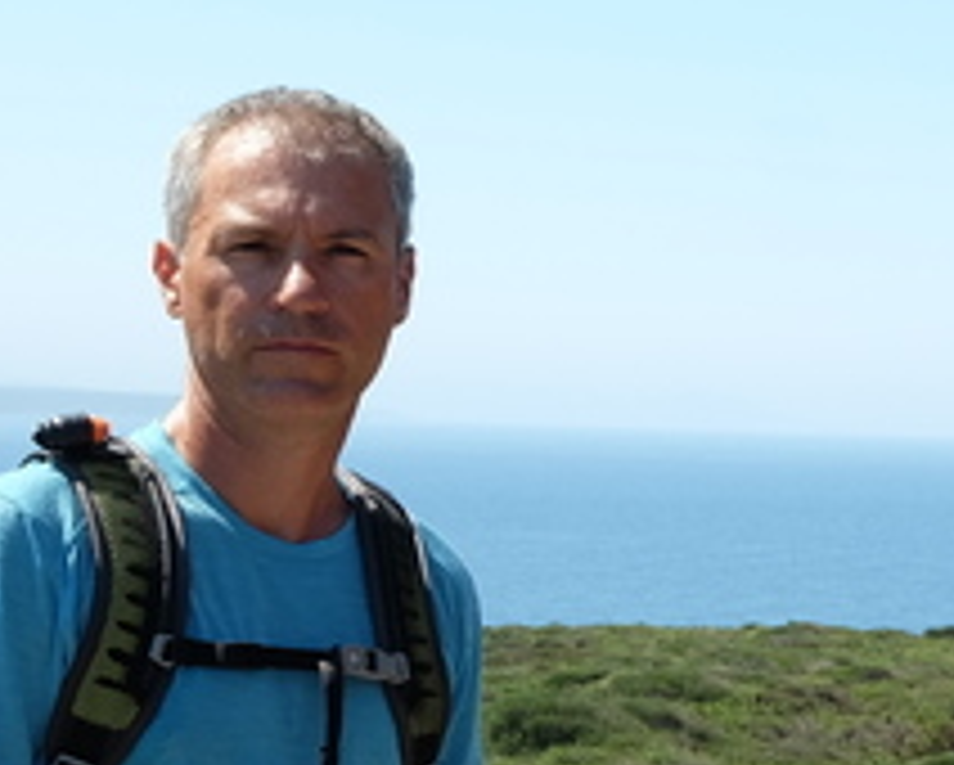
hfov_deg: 14.3
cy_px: 493
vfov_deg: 12.4
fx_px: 3504
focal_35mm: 124
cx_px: 1498
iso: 200
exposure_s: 1/120
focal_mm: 23
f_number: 8
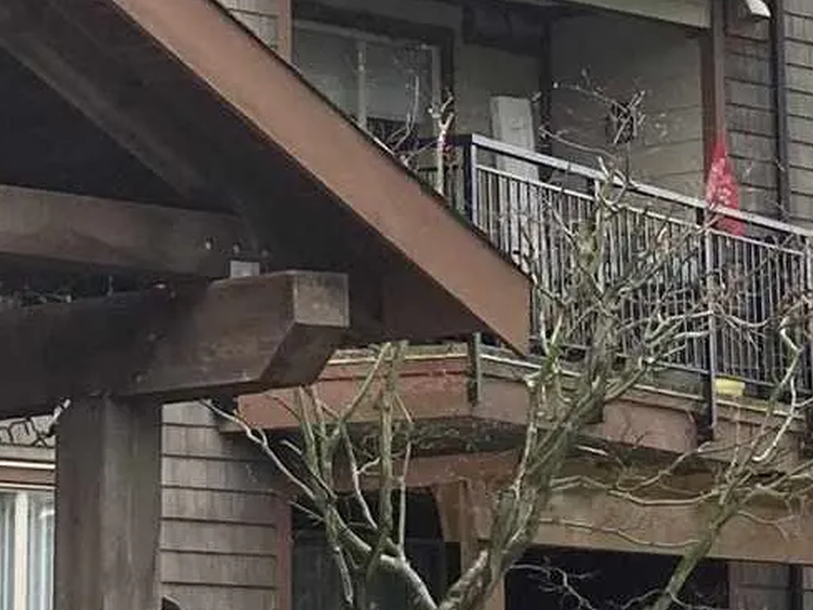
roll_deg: -0.6
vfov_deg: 8.3
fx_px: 4135
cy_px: -163
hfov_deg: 11.2
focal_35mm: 176
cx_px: 352
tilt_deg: +14.2
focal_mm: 3.99
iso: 25
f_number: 1.8
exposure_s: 1/121
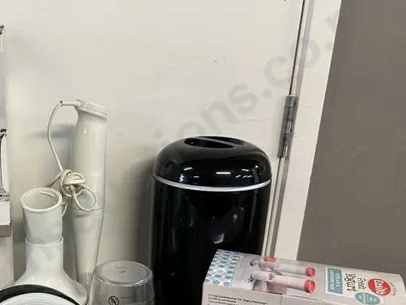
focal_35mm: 48
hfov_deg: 37.4
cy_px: 241
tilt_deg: -23.1
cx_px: 52
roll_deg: +0.0
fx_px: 563
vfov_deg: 29.6
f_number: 1.78
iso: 200
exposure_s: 1/100
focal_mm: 6.86
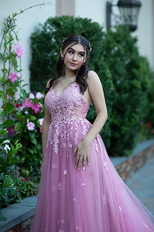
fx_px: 547
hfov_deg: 16.0
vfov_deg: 23.9
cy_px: 116
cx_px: 77
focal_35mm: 85
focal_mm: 85
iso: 250
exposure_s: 1/640
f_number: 2
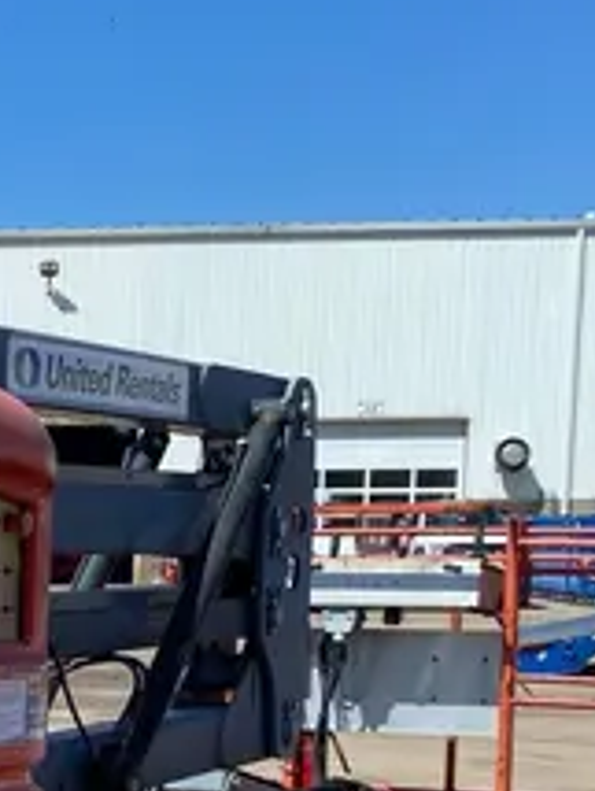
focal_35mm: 89
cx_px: -152
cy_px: 911
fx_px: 2036
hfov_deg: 15.9
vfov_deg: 20.7
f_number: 1.8
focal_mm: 4.25
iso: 32
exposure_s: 1/2358
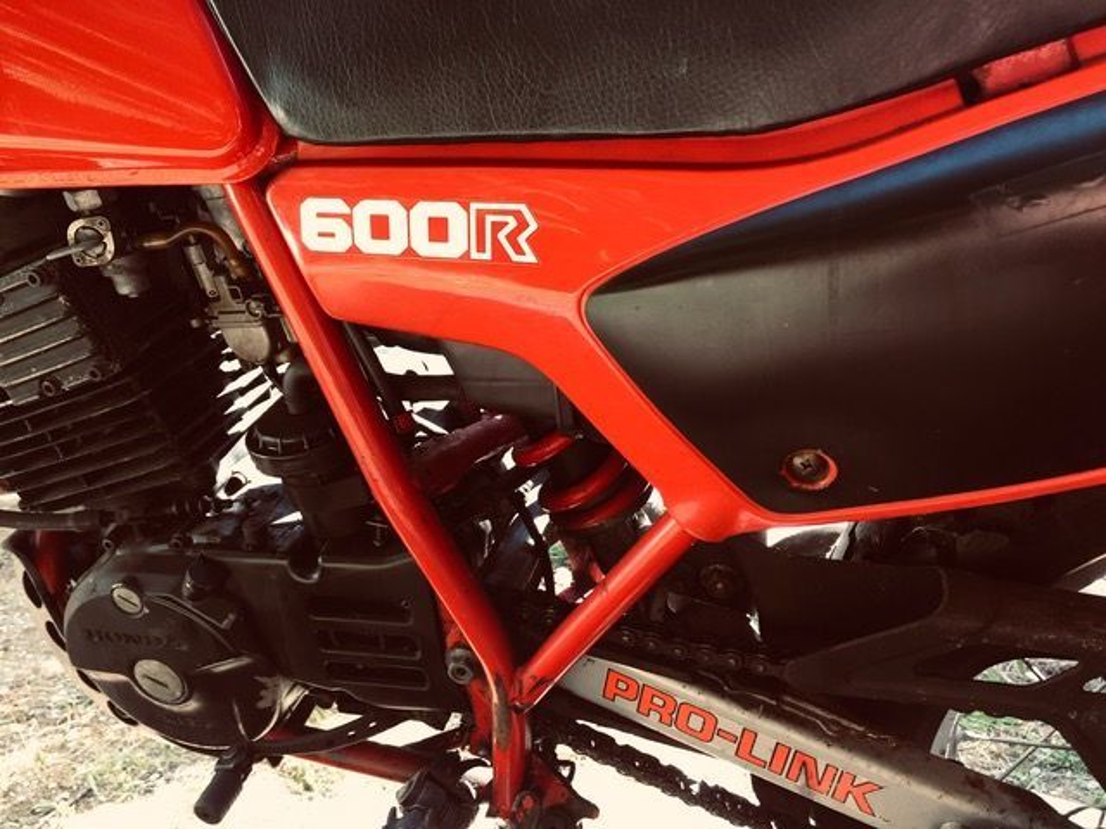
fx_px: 927
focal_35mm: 29
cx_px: 553
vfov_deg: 48.2
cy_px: 414
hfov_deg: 61.7
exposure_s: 1/50
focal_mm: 4.15
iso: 40
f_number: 2.2
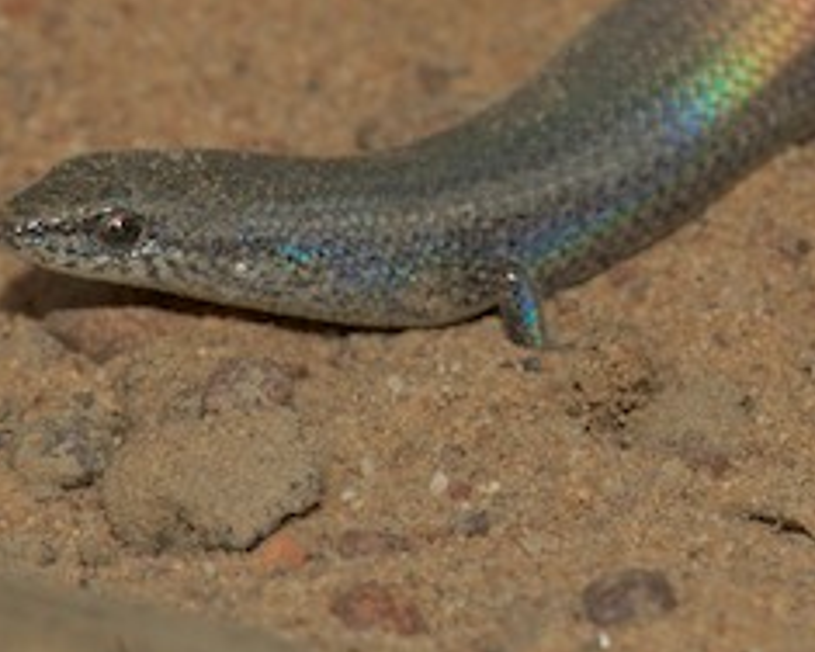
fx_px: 7574
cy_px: 158
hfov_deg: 6.1
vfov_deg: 4.9
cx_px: 798
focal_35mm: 314
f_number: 20
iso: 100
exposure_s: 1/60
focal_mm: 105
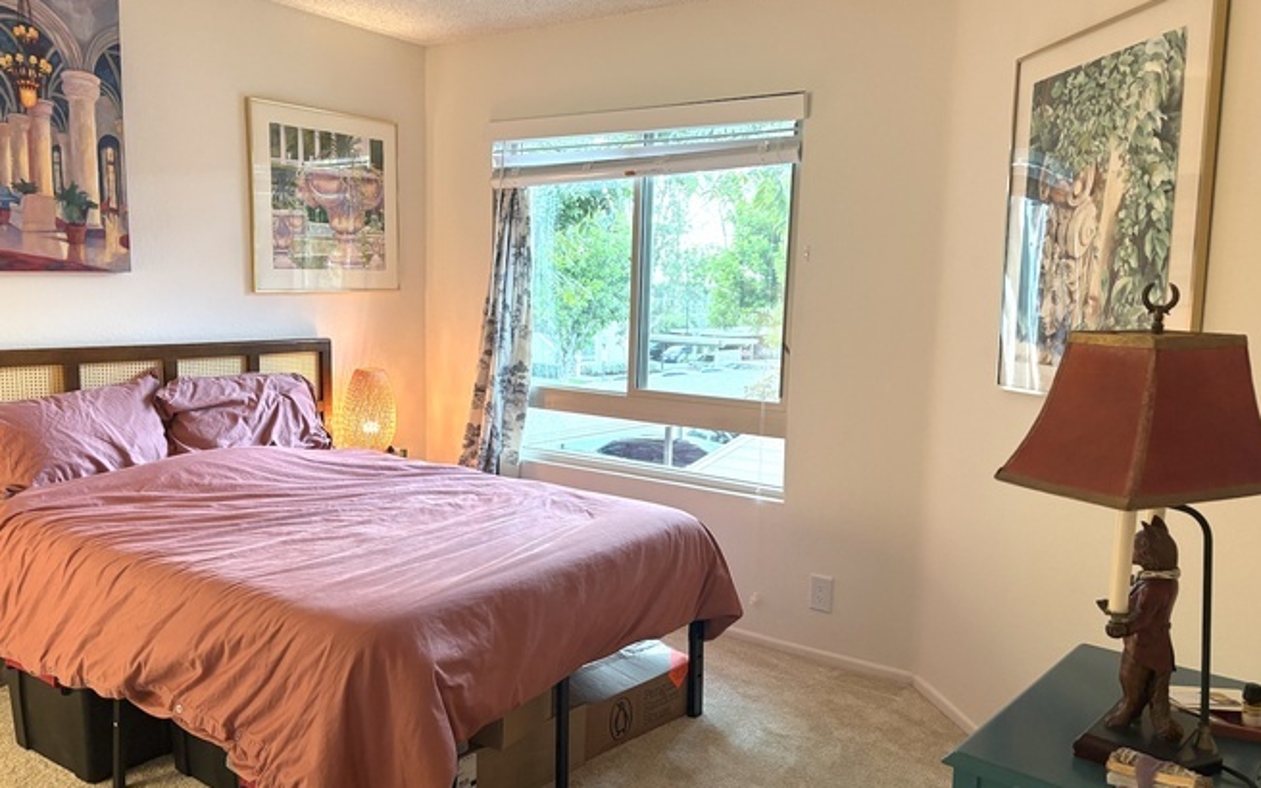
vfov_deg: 44.5
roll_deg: -1.8
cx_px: 628
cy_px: 407
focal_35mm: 28
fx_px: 962
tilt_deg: -5.6
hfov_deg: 66.5
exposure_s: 1/60
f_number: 1.6
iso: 160
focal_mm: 5.96
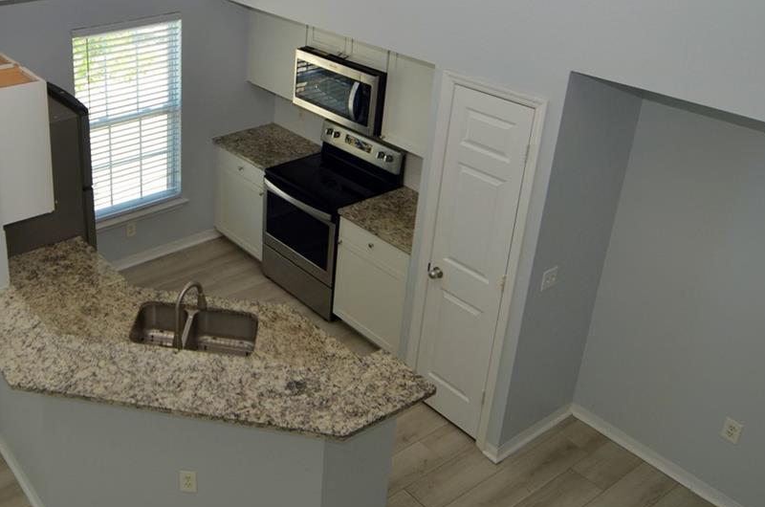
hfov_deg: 49.6
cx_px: 137
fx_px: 763
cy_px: 138
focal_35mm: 36
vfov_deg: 36.0
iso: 200
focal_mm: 12
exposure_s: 1/100
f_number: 5
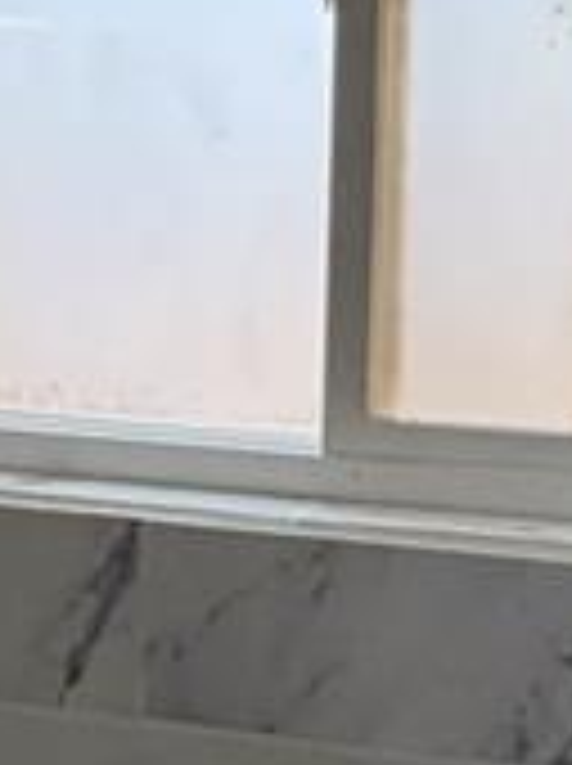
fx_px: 2187
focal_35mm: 99
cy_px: 302
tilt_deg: -6.2
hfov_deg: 14.8
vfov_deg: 19.8
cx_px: 428
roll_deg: -1.0
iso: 250
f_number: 2.2
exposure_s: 1/121
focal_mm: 2.22
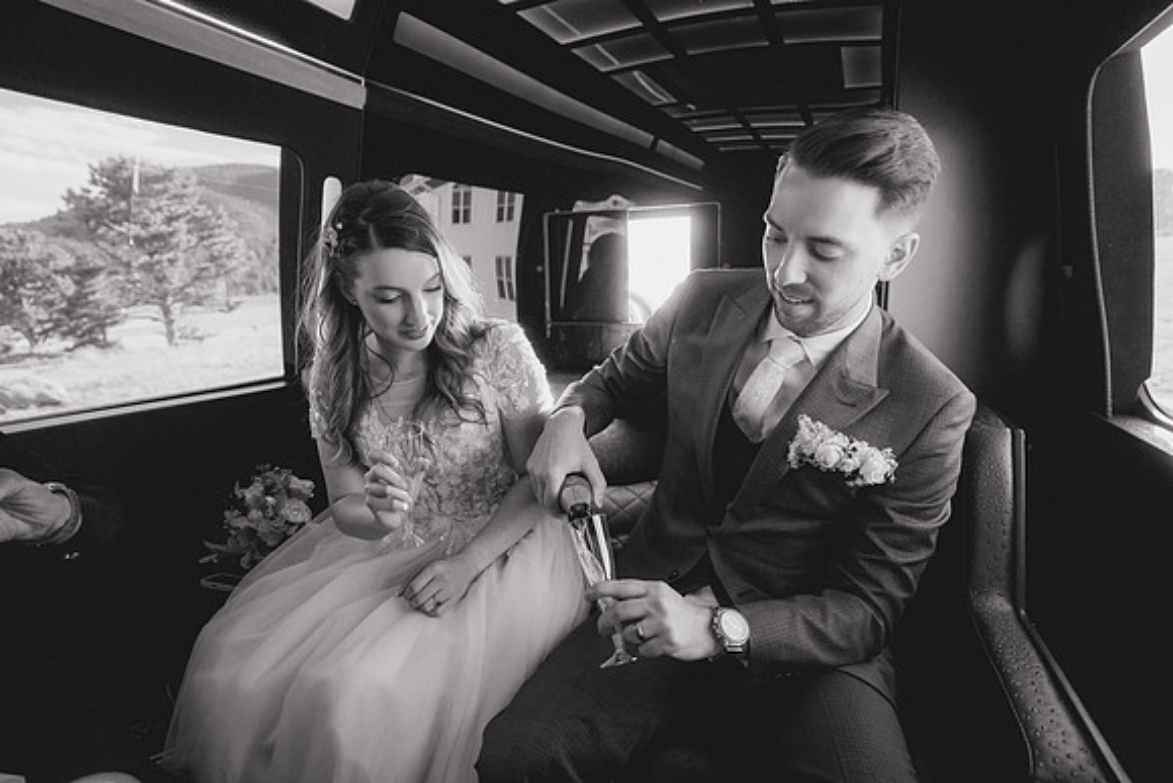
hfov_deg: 89.6
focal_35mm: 18
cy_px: 392
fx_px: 590
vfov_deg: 67.1
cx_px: 586
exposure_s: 1/320
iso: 3200
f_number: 2.8
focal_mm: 18
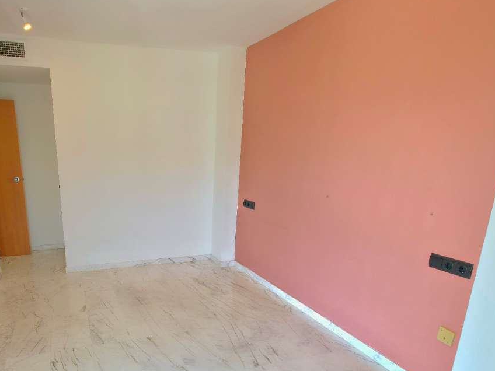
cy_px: 246
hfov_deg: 72.2
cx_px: 174
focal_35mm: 23
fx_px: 329
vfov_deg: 57.6
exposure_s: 1/50.3
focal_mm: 2.2
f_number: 1.9
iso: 32
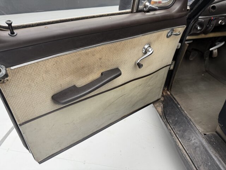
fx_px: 157
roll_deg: +0.2
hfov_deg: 71.6
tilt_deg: -39.4
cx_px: 113
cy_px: 85
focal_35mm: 24
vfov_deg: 56.8
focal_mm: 6.76
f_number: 1.78
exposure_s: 1/49
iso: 200
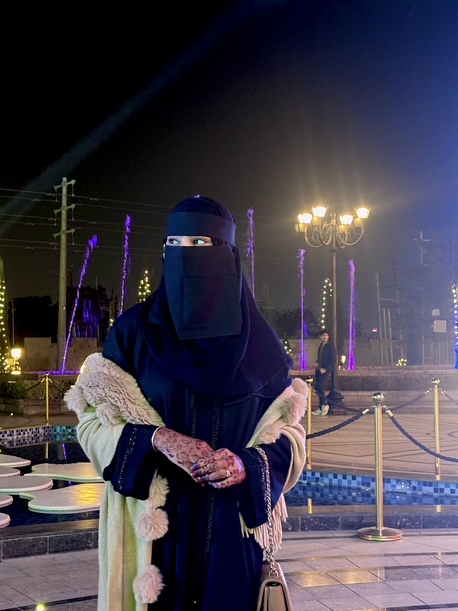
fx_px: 917
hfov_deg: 28.0
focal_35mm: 52
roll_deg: -0.2
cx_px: 229
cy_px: 306
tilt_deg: +2.5
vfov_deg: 36.8
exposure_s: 1/20
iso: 500
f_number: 1.6
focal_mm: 5.96
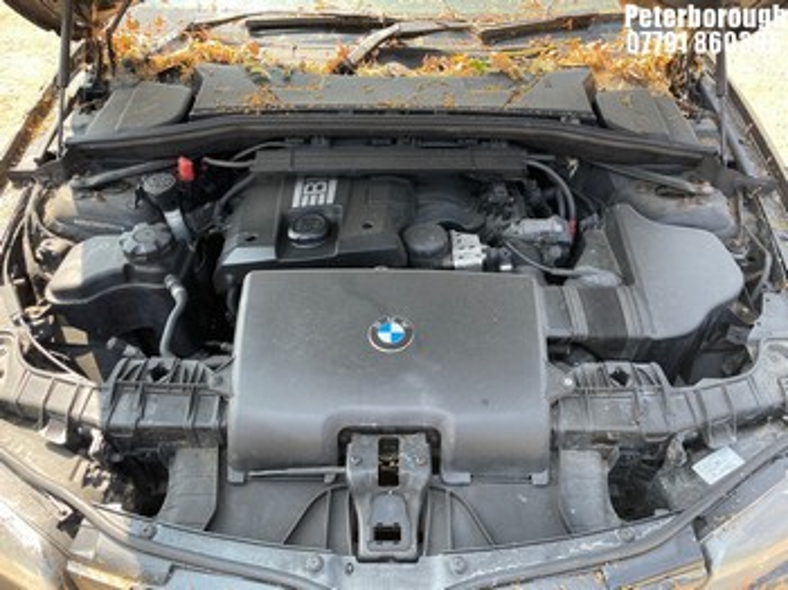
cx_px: 394
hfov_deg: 67.3
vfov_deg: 53.0
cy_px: 295
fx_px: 591
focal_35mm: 26
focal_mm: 4.2
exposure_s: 1/222
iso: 32
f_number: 1.6
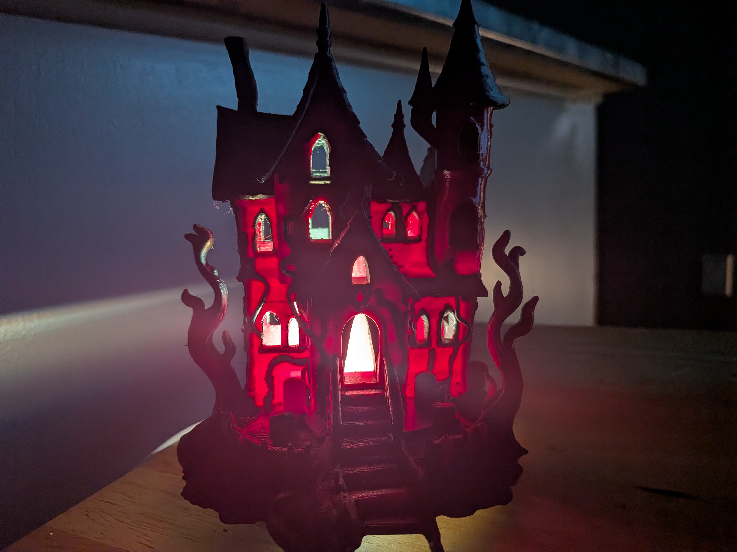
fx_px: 511
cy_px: 276
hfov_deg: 71.6
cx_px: 368
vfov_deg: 56.8
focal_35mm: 24
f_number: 1.7
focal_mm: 4.53
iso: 266
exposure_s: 1/41
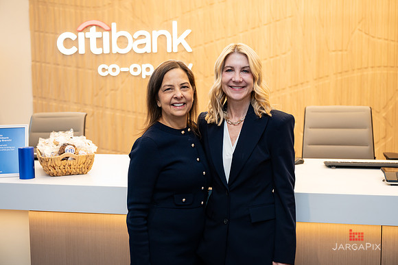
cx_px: 200
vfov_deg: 28.9
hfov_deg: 42.3
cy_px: 127
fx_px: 515
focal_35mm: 47
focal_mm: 44
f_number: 3.2
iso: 320
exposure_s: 1/160
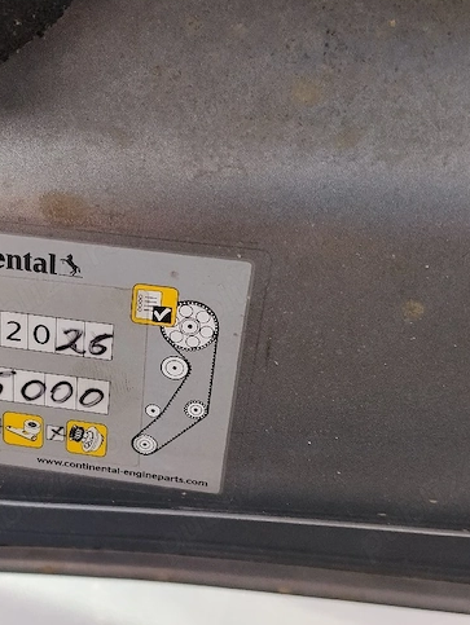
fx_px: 868
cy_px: 322
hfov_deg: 29.6
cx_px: 91
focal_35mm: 48
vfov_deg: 39.6
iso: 64
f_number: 1.8
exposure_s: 1/100
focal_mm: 4.22
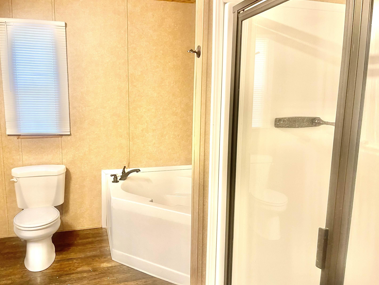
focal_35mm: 27
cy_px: 144
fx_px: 296
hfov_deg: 65.2
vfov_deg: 51.4
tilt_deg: -8.8
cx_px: 175
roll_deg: -1.7
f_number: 1.6
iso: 125
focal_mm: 5.1
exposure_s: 1/60
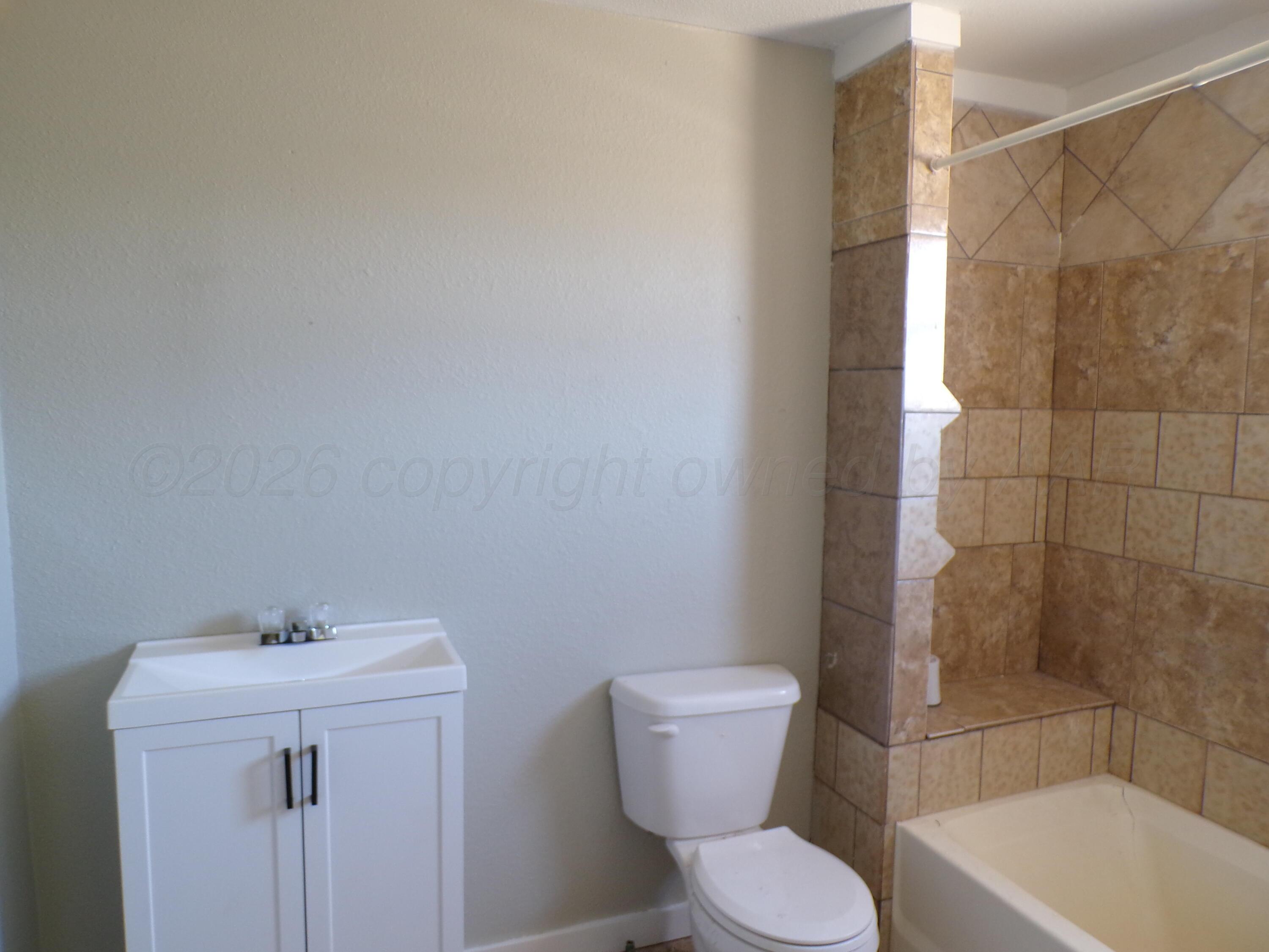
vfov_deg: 56.8
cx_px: 634
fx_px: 880
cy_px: 476
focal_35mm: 24
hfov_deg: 71.6
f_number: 3
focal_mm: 4.3
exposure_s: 1/25
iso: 200
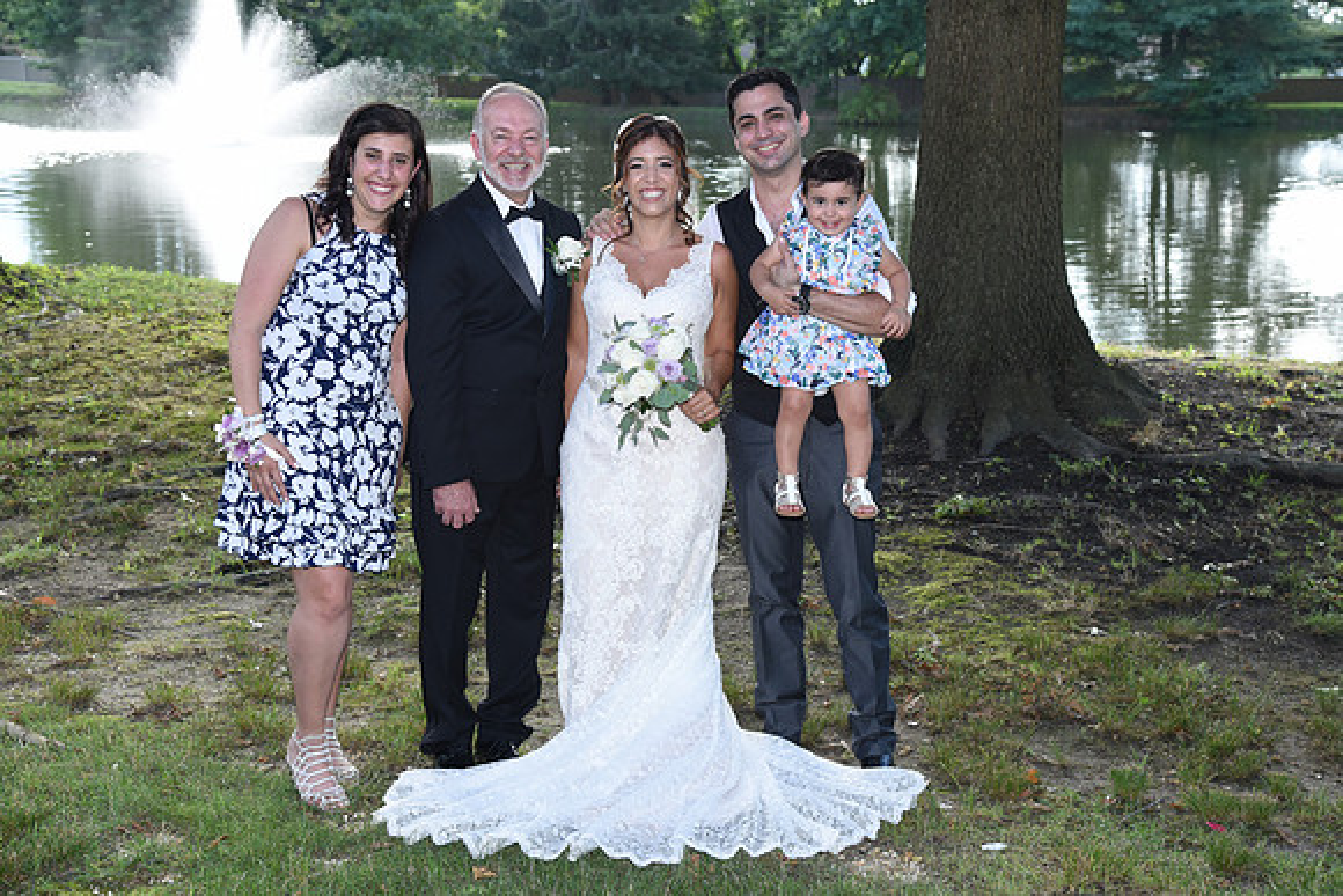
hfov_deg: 36.2
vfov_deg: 24.6
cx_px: 672
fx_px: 2052
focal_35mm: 55
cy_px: 448
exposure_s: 1/200
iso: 400
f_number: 5
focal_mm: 55
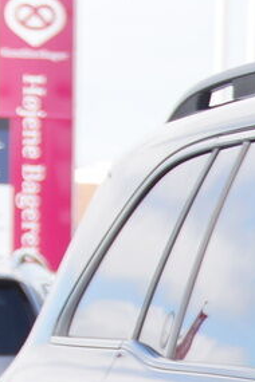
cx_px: 895
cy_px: 571
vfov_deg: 3.7
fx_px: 5900
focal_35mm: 555
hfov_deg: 2.4
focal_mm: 55
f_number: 5.6
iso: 100
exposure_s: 1/125
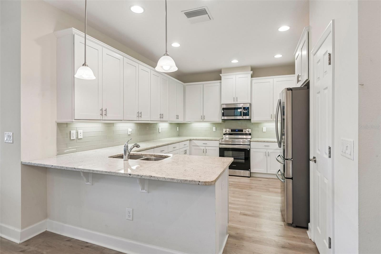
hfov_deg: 86.9
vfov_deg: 64.5
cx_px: 190
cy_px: 127
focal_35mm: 19
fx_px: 201
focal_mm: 19
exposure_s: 1/25
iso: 400
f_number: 8
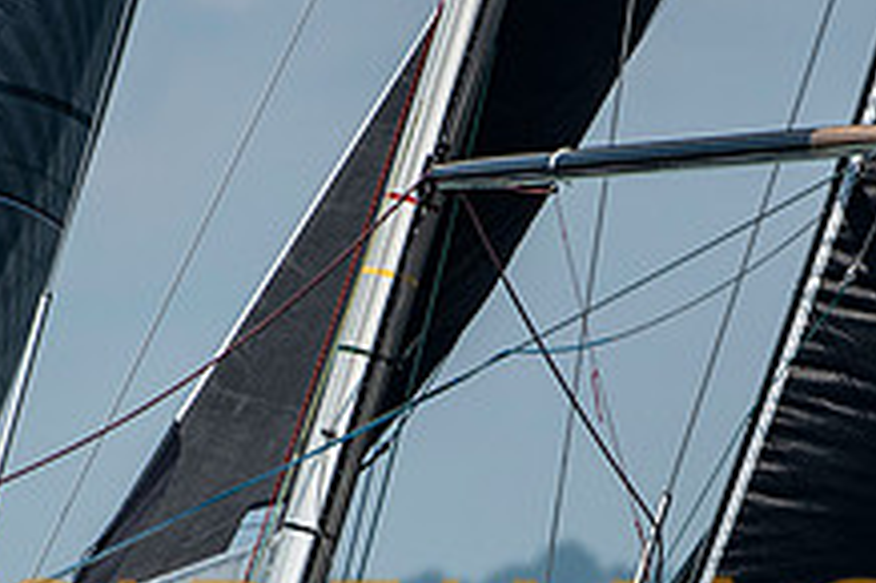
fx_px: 40483
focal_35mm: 1665
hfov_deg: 1.2
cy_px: 609
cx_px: 466
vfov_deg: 0.8
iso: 400
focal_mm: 400
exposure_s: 1/3200
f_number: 5.6
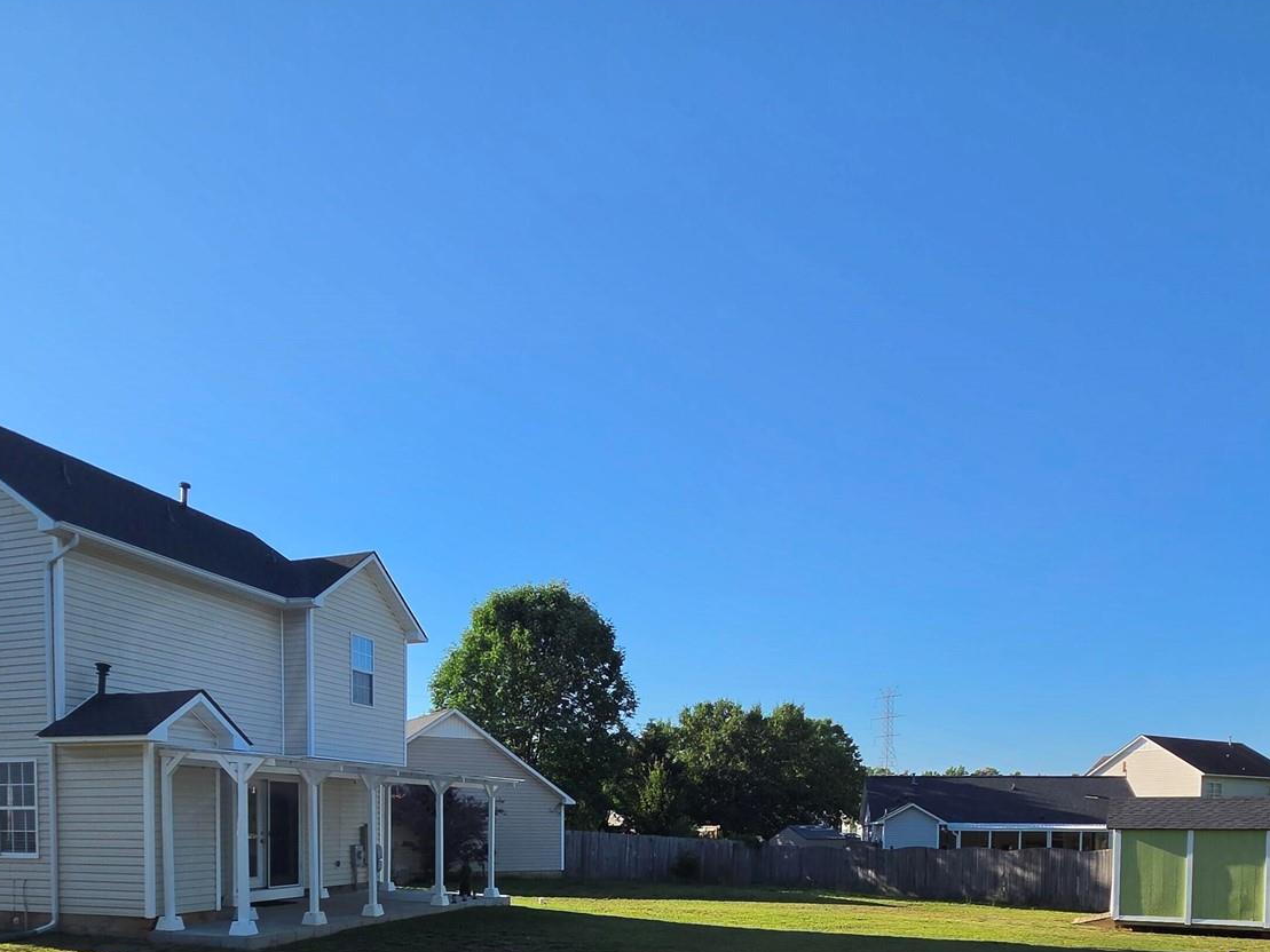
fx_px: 881
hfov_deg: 71.5
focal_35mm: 24
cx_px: 595
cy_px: 867
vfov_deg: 50.1
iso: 100
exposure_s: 1/3493
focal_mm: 2.2
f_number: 2.2
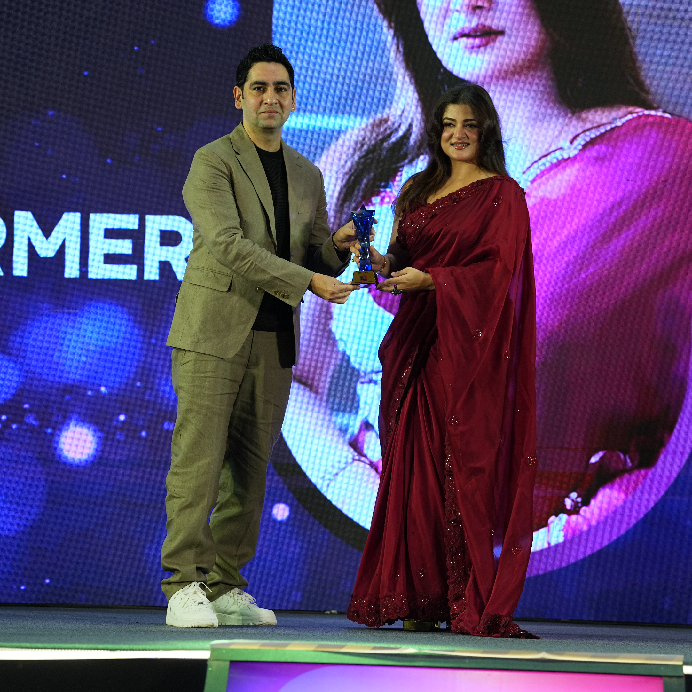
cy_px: 346
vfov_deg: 8.3
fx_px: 4772
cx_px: 338
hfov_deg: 8.3
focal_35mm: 211
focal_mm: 165
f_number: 4
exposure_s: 1/160
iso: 640
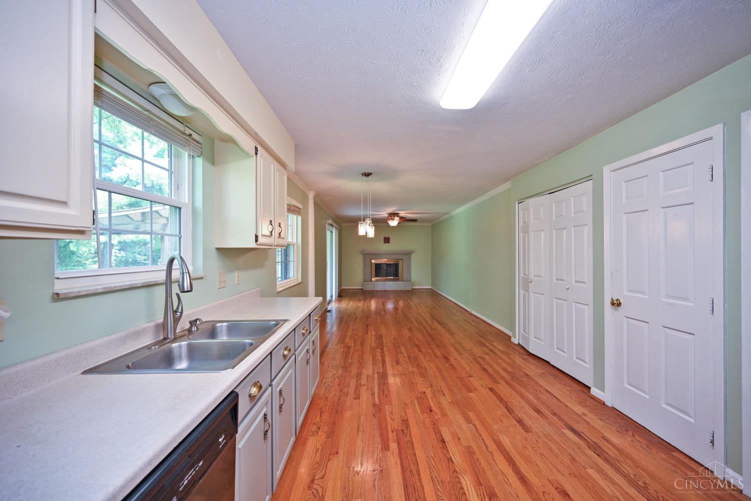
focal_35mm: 14
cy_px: 250
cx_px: 376
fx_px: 292
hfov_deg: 104.3
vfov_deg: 81.2
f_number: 4
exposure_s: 1/60
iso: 450
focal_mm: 14
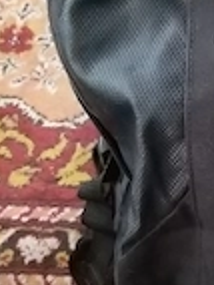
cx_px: 292
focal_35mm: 76
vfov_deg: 25.6
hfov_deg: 17.9
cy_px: 136
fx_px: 625
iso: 2000
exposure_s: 1/10
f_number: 1.7
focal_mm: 3.93
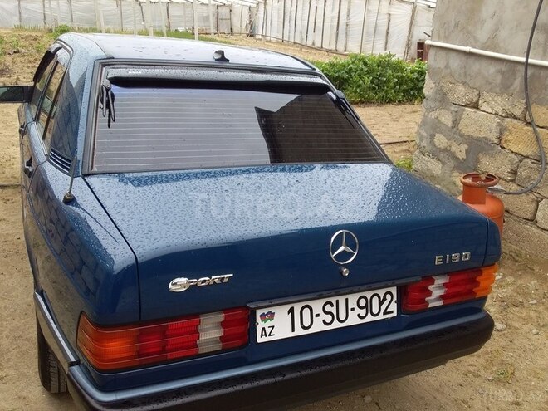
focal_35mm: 31
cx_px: 274
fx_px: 491
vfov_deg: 45.4
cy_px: 206
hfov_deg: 58.4
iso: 40
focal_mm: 3.3
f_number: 2.2
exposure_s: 1/107
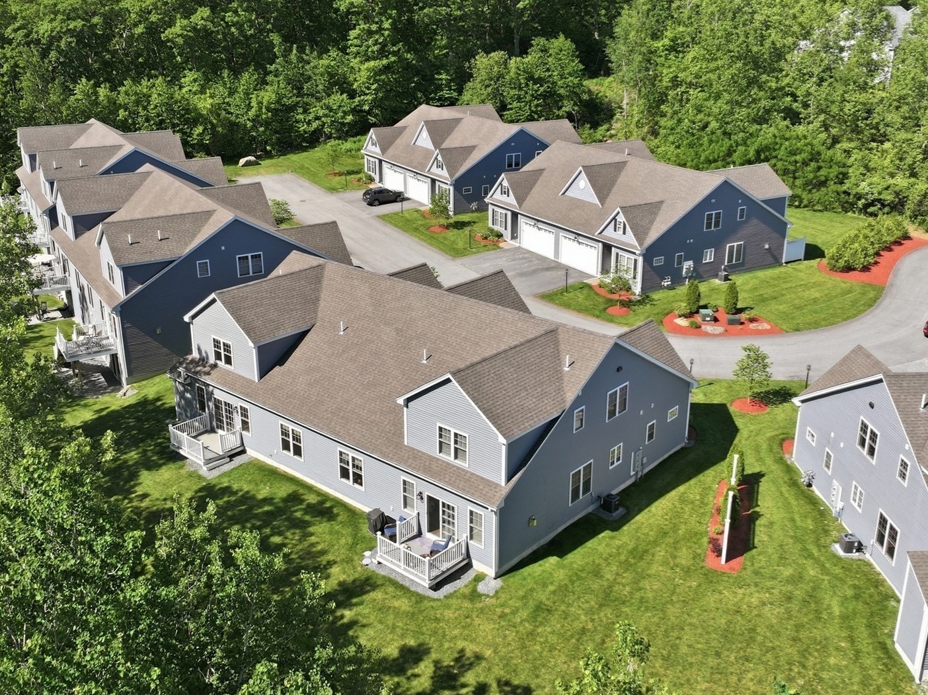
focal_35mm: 35
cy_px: 323
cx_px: 453
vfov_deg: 40.7
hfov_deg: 52.6
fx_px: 938
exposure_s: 1/100
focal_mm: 12.3
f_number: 2.8
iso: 100
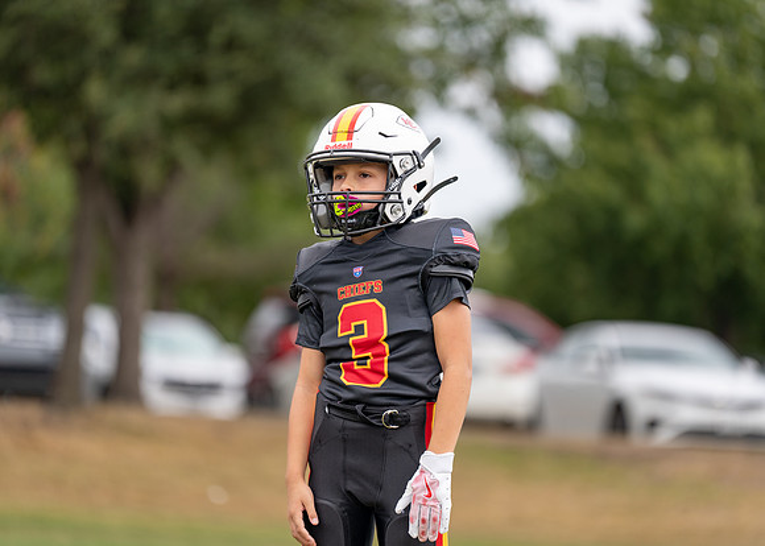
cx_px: 382
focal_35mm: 210
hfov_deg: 9.6
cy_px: 273
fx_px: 4567
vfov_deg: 6.8
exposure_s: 1/1000
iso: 100
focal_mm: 200
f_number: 2.8
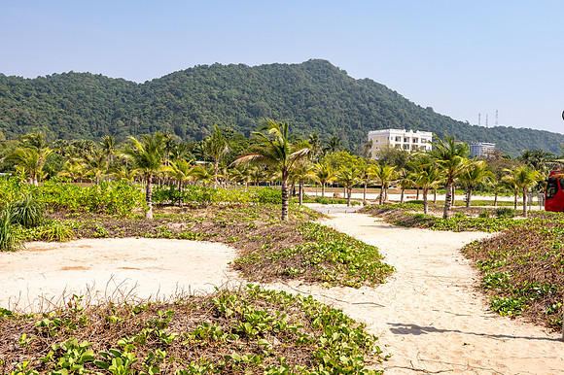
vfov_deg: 36.8
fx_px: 564
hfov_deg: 53.2
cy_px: 188
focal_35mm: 36
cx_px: 282
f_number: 8
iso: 72
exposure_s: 1/125
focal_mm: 24
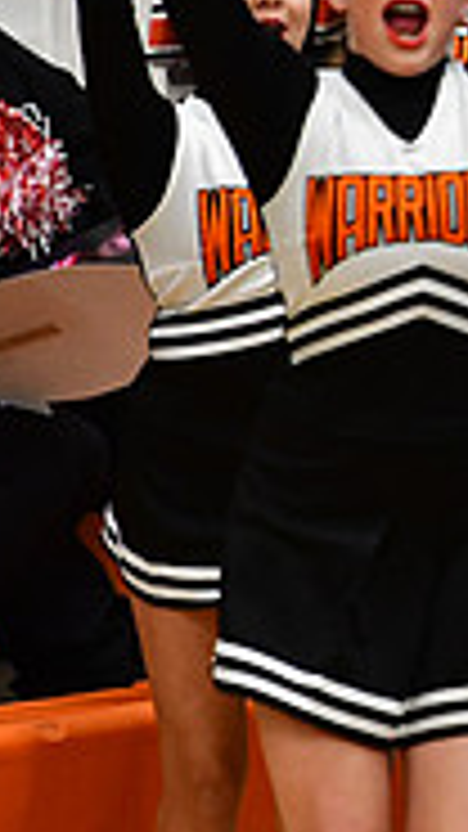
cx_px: 1246
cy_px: 119
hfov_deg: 1.2
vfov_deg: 2.2
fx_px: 21740
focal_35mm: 985
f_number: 3.5
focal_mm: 200
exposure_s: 1/500
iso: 4000
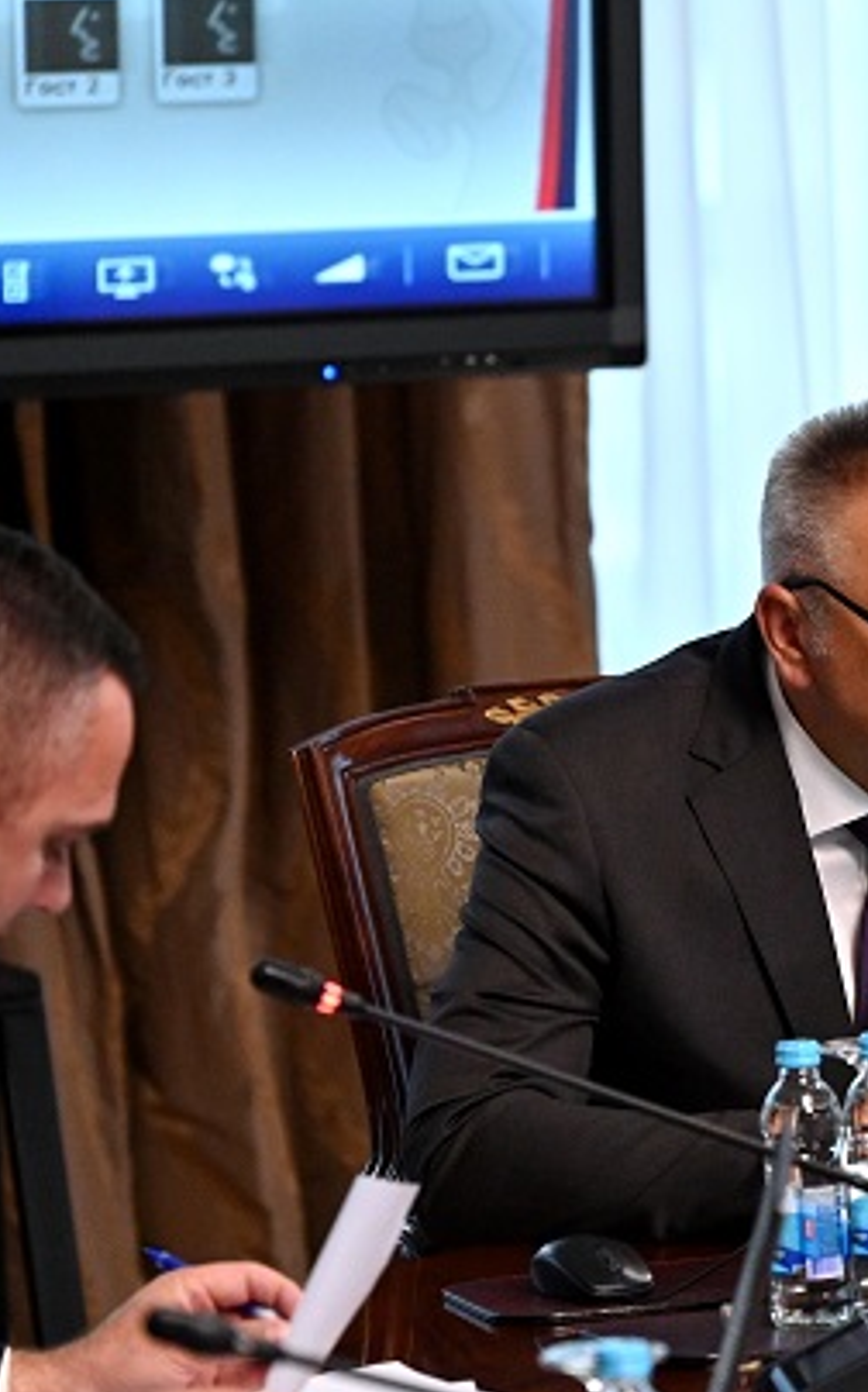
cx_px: 978
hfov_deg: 5.8
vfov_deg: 9.2
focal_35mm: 227
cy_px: 743
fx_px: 8604
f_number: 4
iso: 5000
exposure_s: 1/250
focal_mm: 120
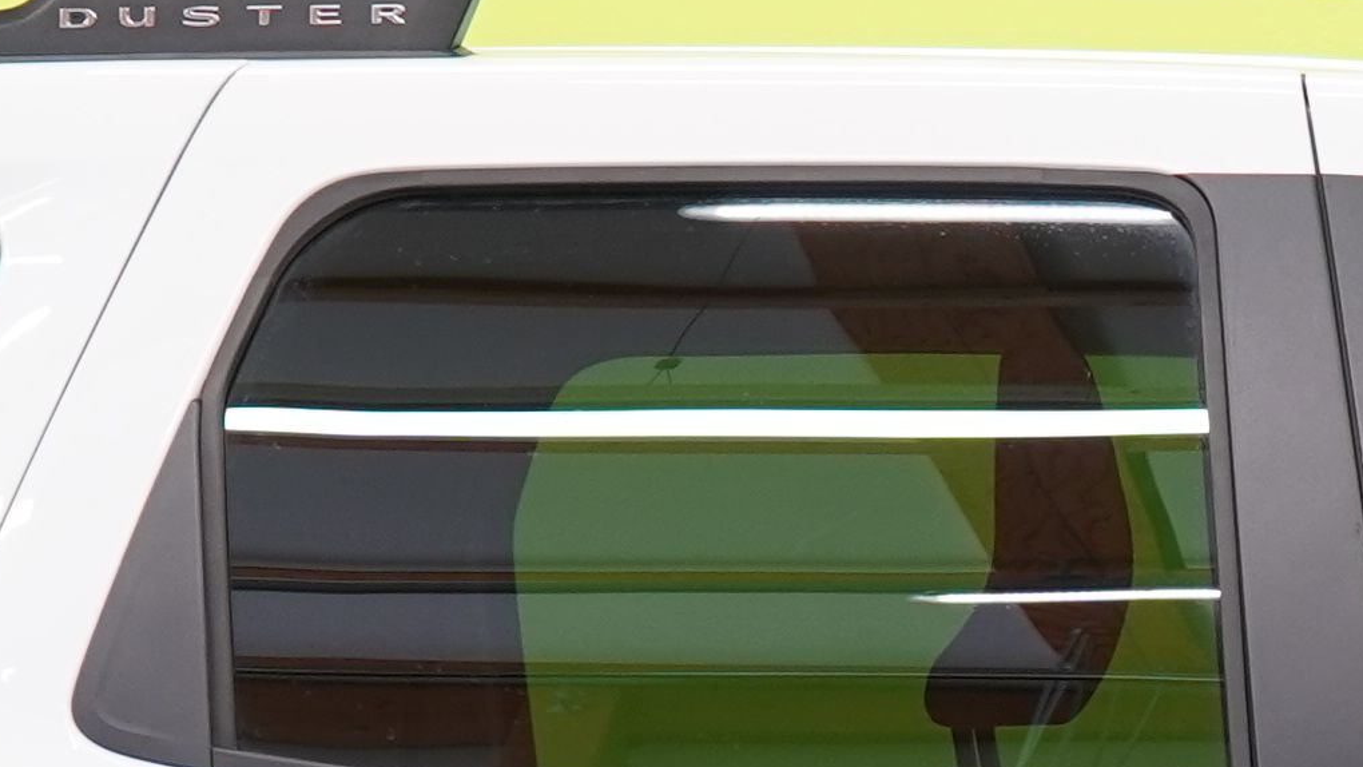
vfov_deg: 4.0
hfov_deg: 7.1
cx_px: 1808
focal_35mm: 302
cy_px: 1311
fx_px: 10916
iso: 400
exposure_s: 1/30
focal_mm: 49
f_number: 5
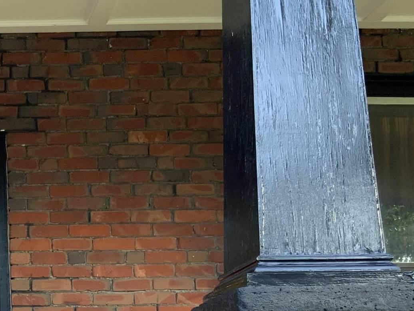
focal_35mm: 86
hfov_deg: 21.2
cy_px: 307
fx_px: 1029
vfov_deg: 16.8
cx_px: -80
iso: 64
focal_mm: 3
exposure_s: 1/122
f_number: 1.8
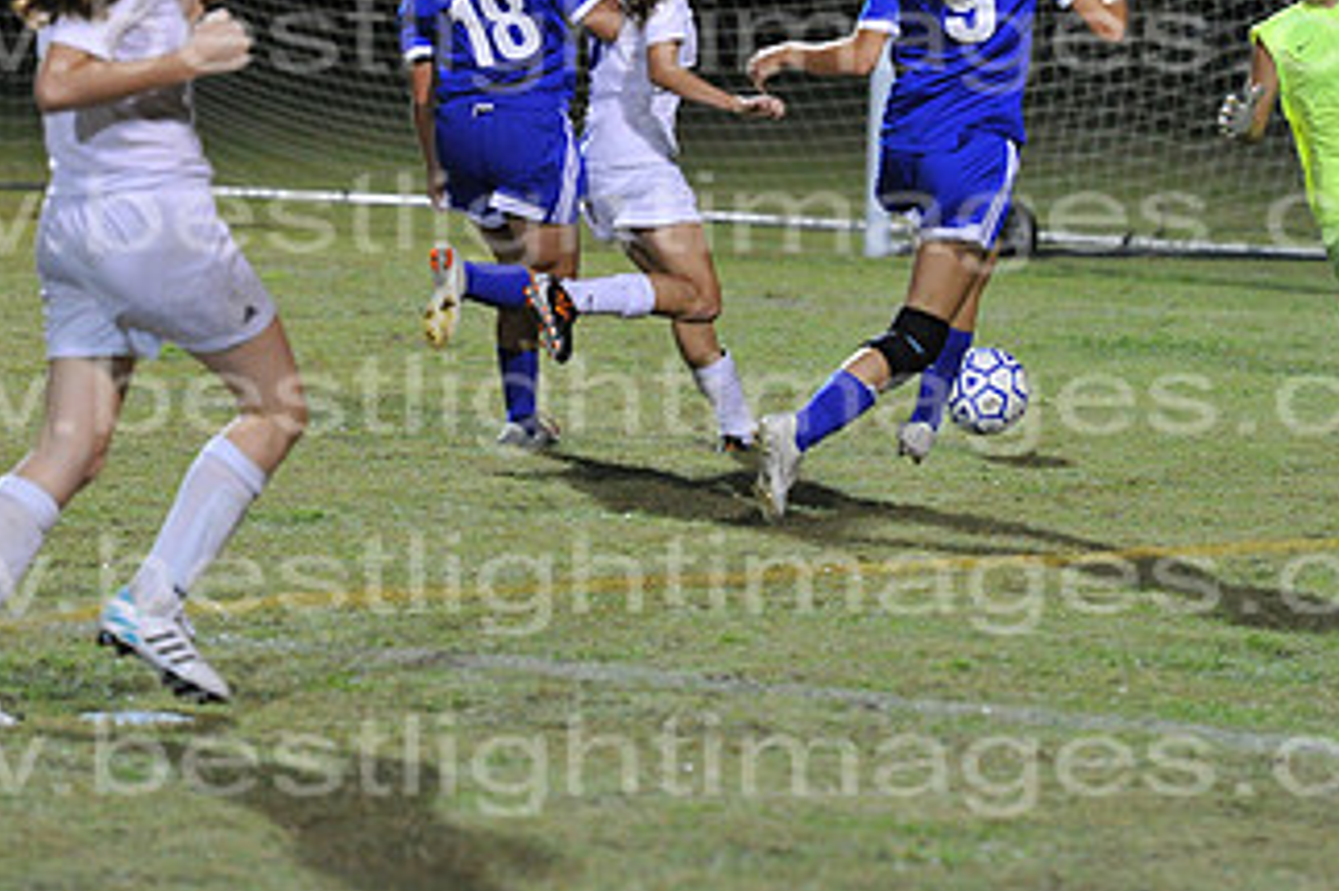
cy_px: 133
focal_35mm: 278
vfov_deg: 4.9
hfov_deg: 7.4
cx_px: 634
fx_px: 10334
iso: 5000
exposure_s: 1/500
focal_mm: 155
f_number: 3.5
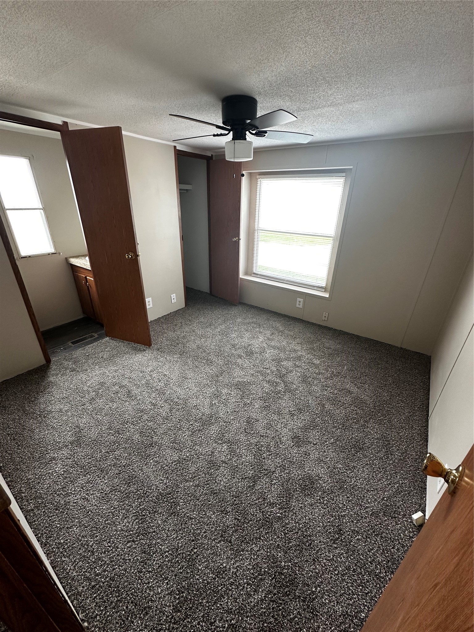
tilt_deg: -25.0
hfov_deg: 85.7
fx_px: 256
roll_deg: -1.3
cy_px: 316
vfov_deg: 102.1
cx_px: 237
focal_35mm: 14
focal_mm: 2.22
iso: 125
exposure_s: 1/99
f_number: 2.2
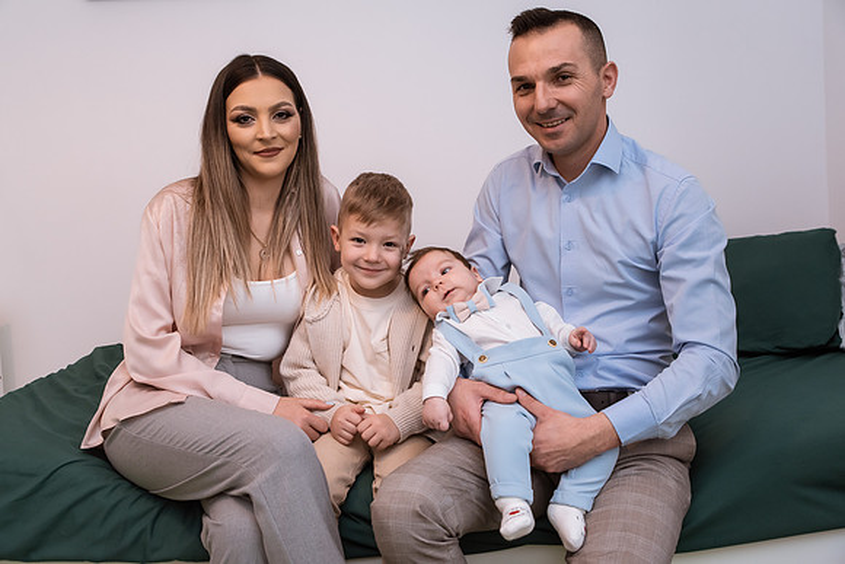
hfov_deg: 57.8
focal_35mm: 33
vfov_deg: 40.4
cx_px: 414
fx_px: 766
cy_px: 276
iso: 1000
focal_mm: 32
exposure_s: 1/160
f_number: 4
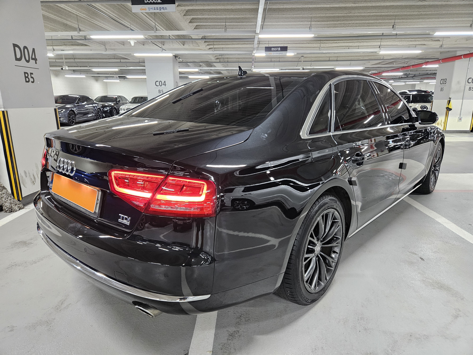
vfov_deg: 58.9
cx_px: 236
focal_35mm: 23
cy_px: 178
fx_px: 314
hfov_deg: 73.9
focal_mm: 5.4
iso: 1000
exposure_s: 1/120
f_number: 1.8
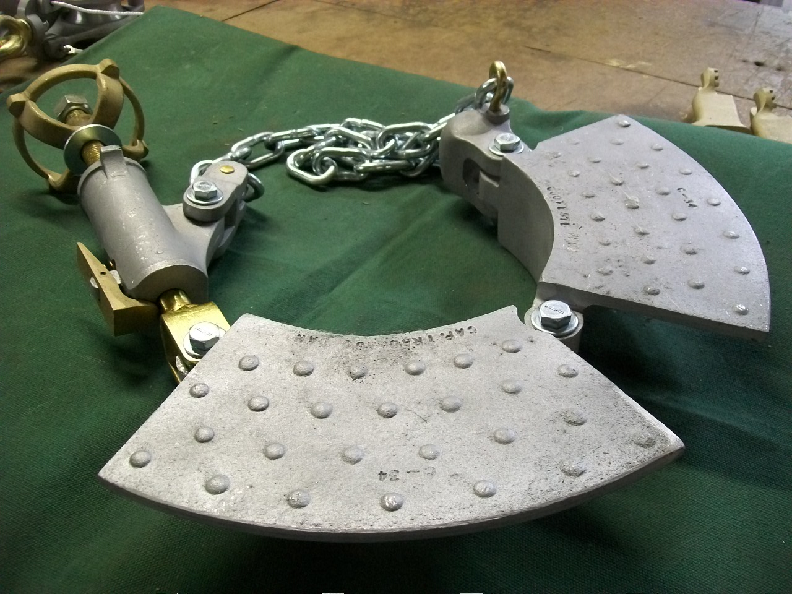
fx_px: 778
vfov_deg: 41.8
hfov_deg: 54.0
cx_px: 396
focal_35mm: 34
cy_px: 297
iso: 160
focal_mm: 6.1
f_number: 2.7
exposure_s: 1/13
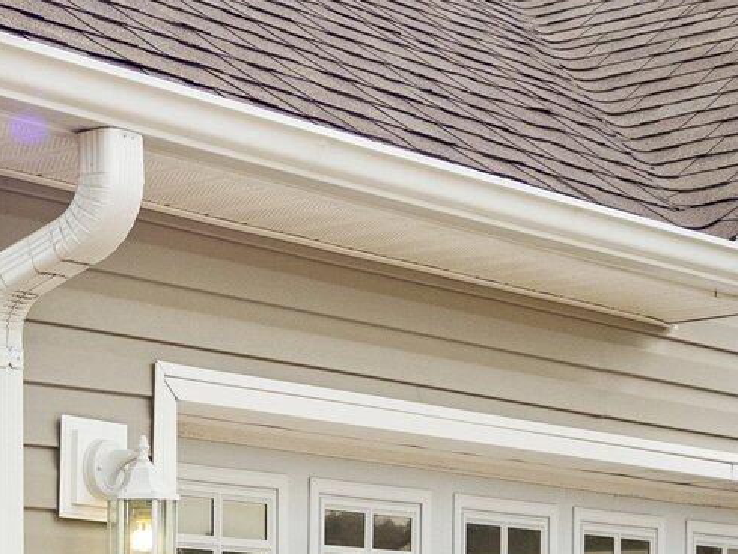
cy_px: 689
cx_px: -127
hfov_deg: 16.2
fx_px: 2496
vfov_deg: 12.3
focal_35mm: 117
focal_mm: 14
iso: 200
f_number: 4
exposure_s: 1/1250
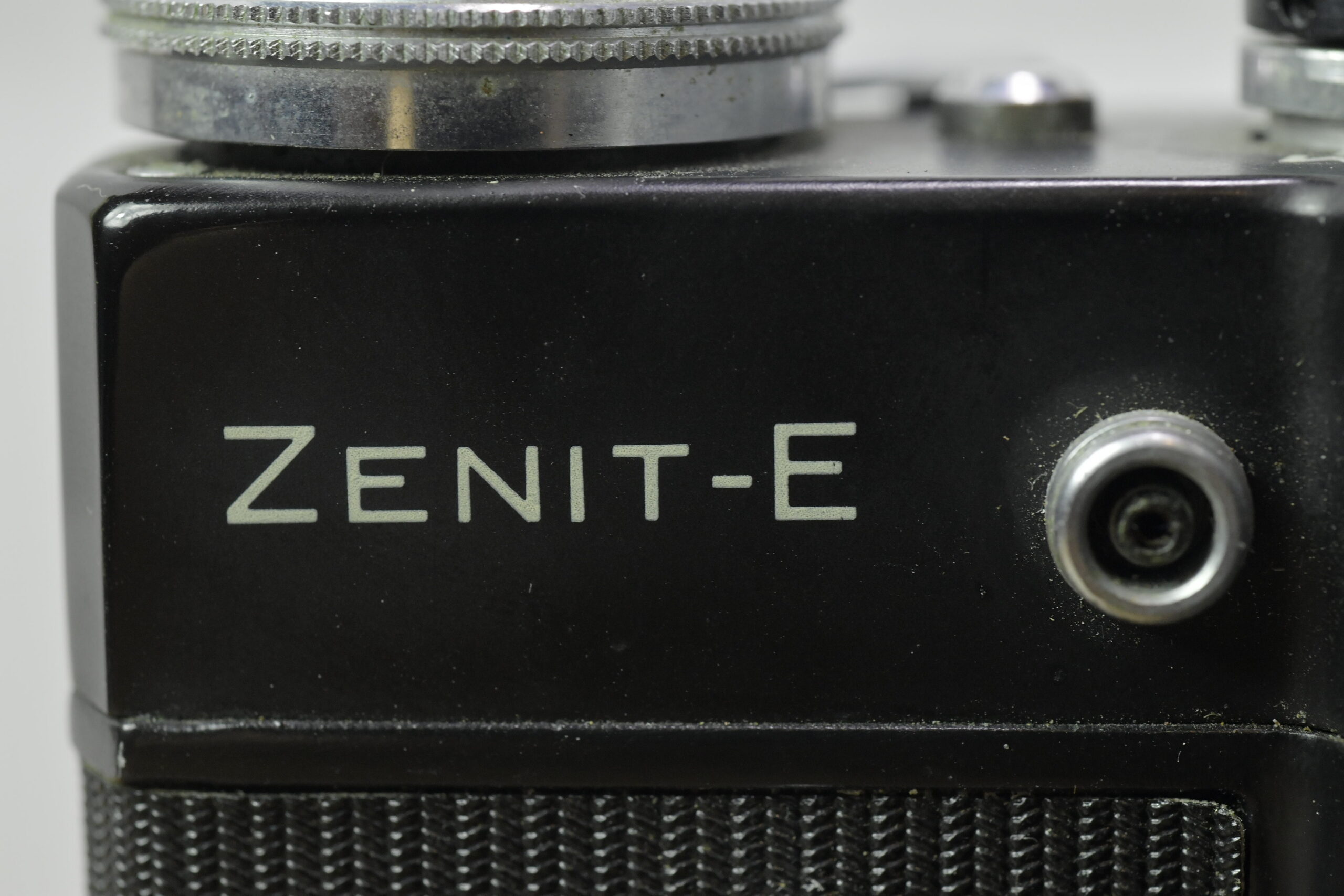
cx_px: 672
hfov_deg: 36.2
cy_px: 448
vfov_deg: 24.6
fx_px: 2053
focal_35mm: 55
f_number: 13
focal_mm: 55
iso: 1600
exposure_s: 1/100
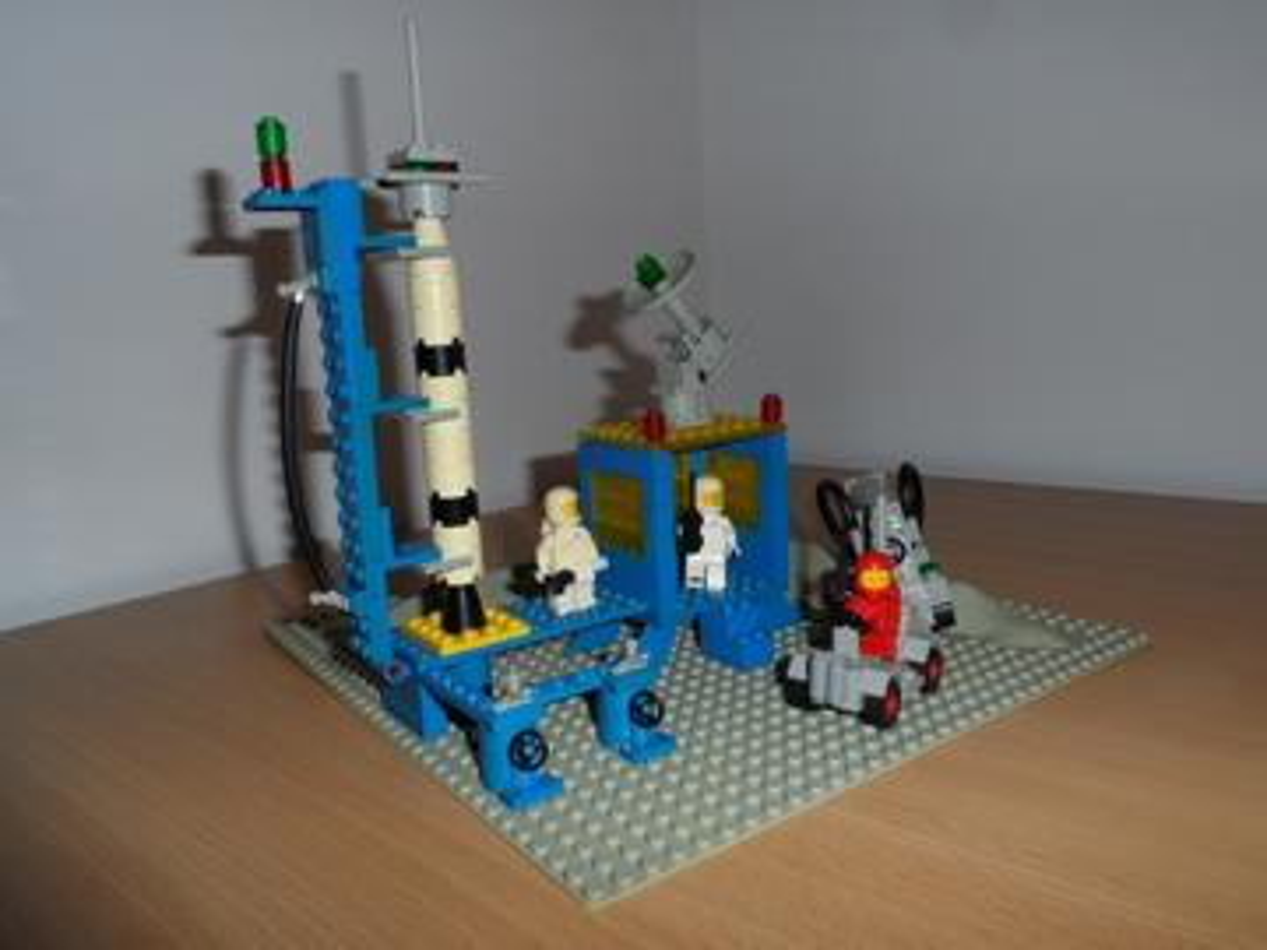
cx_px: 634
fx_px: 878
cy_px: 475
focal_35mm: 24
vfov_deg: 56.8
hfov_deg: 71.6
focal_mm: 4
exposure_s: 1/10
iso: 100
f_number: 7.2
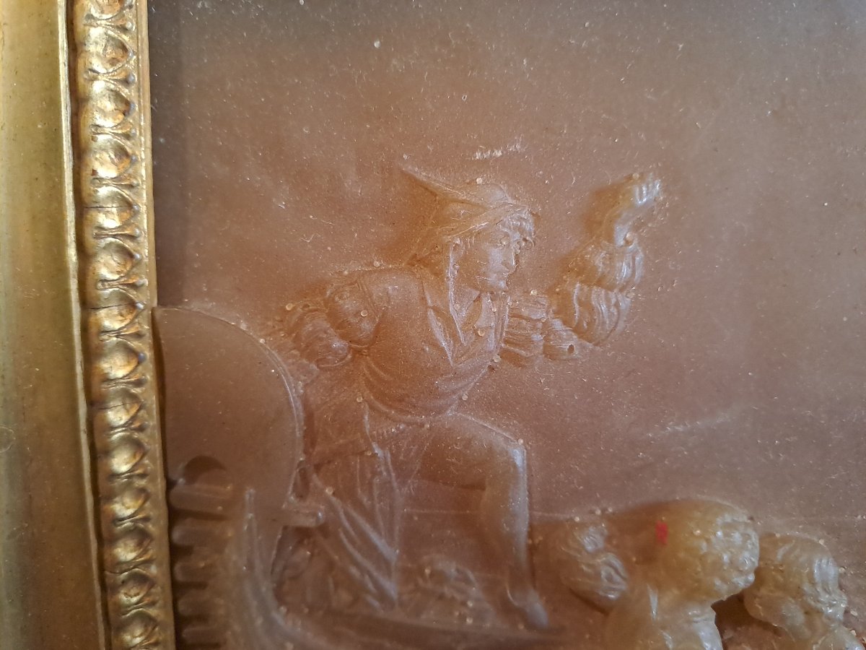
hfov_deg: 69.4
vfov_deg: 54.9
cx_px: 433
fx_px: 625
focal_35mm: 25
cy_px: 325
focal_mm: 4.65
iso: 640
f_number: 1.8
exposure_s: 1/25
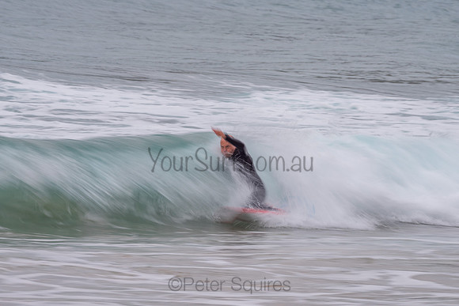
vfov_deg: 2.2
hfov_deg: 3.4
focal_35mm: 613
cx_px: 230
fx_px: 7819
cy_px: 155
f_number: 16
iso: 64
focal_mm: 500
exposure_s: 1/15
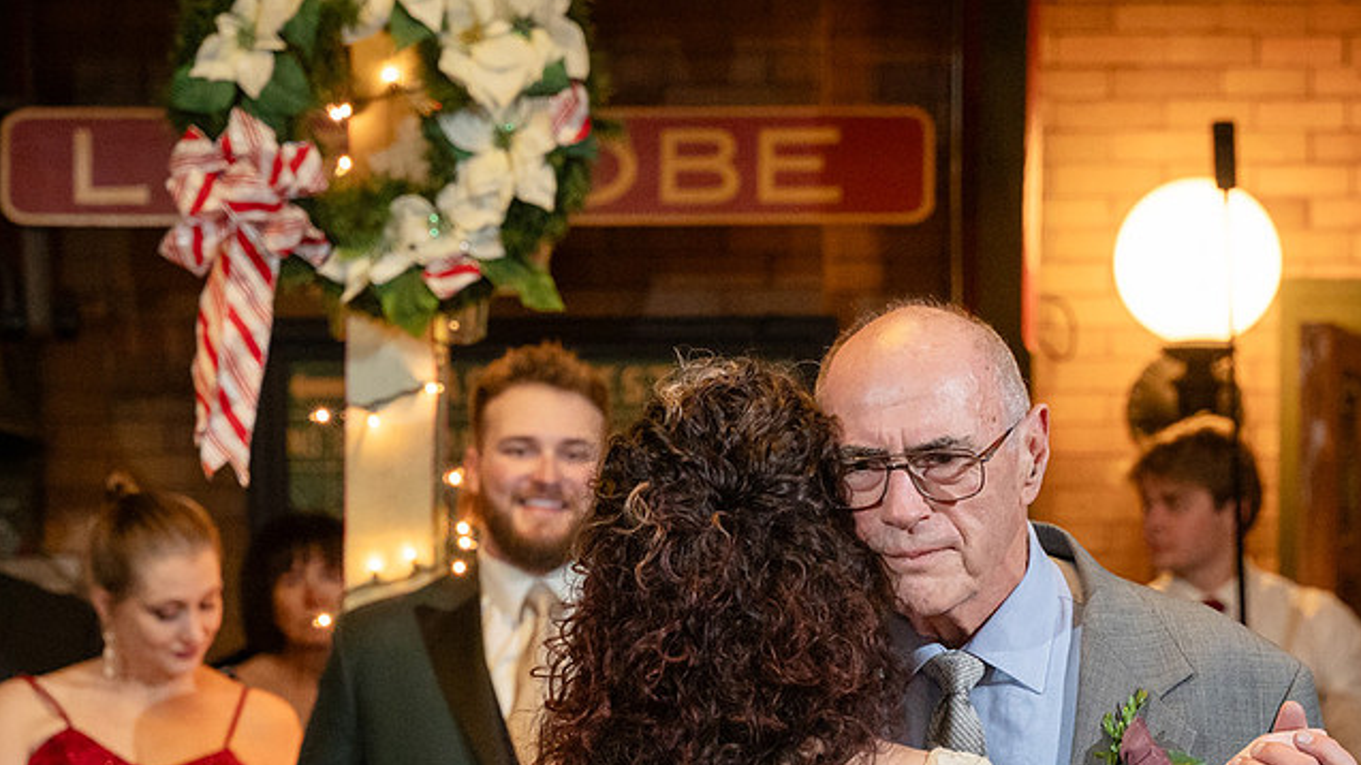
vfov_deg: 8.7
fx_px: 4979
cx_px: 917
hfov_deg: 15.5
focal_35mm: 138
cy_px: 749
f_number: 4.5
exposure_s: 1/160
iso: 2500
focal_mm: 75
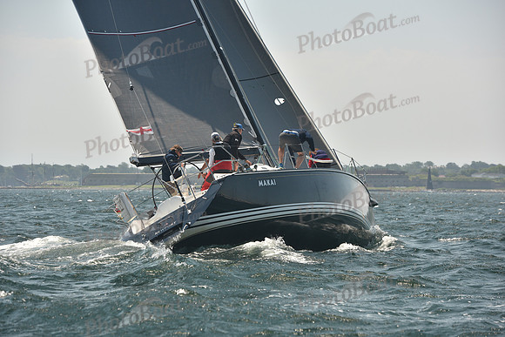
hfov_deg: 15.8
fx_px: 1824
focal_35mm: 130
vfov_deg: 10.6
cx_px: 252
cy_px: 168
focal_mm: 130
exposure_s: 1/640
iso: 250
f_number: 5.6
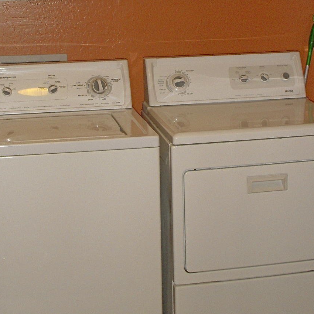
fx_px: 811
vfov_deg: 21.7
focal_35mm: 79
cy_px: 68
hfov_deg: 21.9
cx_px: 149
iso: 100
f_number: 3.3
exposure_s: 1/30
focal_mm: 6.3
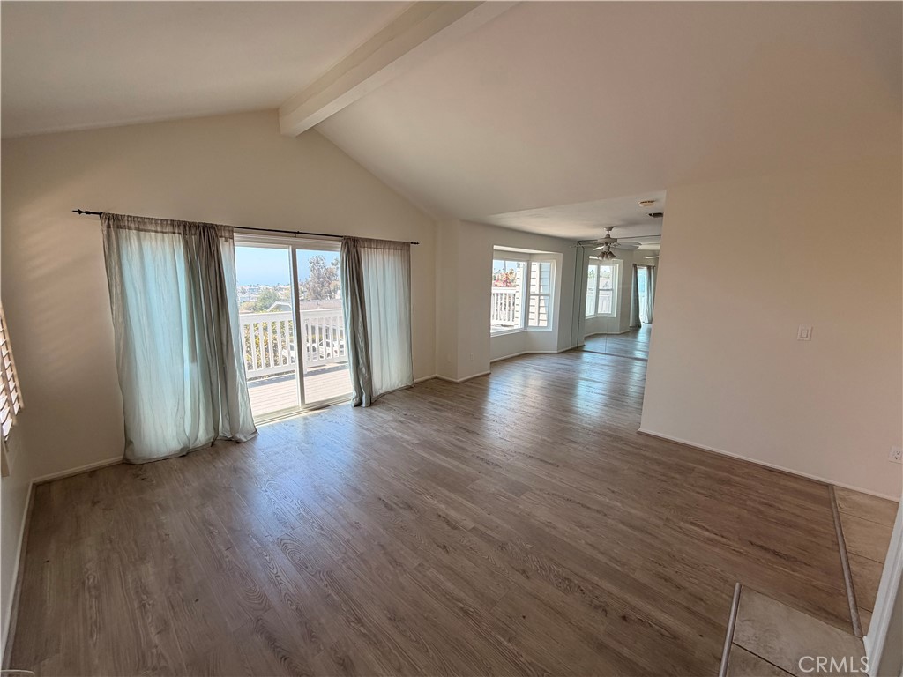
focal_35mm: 14
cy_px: 338
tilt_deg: -10.4
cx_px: 452
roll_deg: -0.2
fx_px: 365
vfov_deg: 85.7
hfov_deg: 102.1
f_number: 2.2
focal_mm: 2.22
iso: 64
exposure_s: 1/144
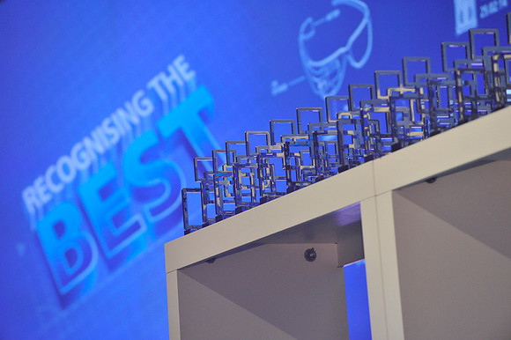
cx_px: 256
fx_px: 2837
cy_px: 170
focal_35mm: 200
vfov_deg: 6.9
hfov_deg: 10.3
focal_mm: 200
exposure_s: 1/160
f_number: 5
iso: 4000
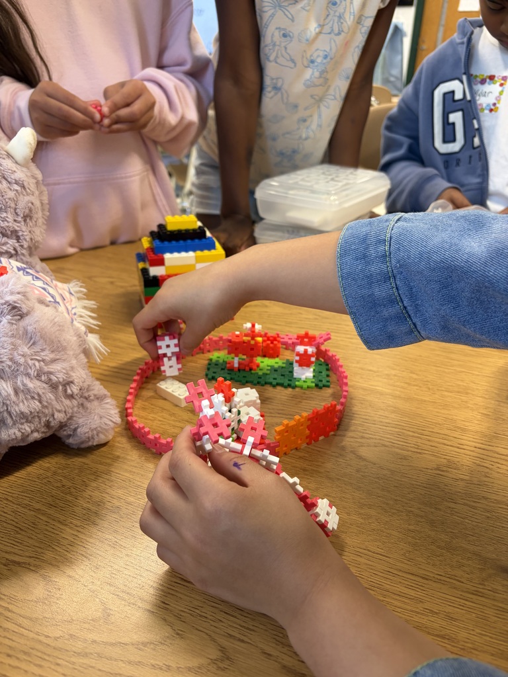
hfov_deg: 53.1
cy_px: 338
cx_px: 254
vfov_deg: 67.3
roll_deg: -1.7
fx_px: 509
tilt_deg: -28.3
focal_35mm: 26
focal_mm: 5.96
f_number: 1.6
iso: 125
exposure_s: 1/90
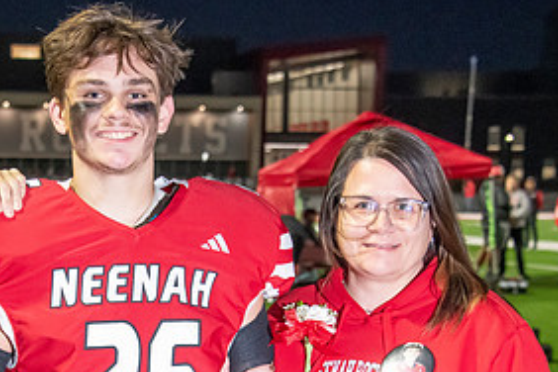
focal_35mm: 115
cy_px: 351
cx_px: 144
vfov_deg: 11.8
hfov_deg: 17.7
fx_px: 1782
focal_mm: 56
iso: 5000
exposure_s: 1/160
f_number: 5.6
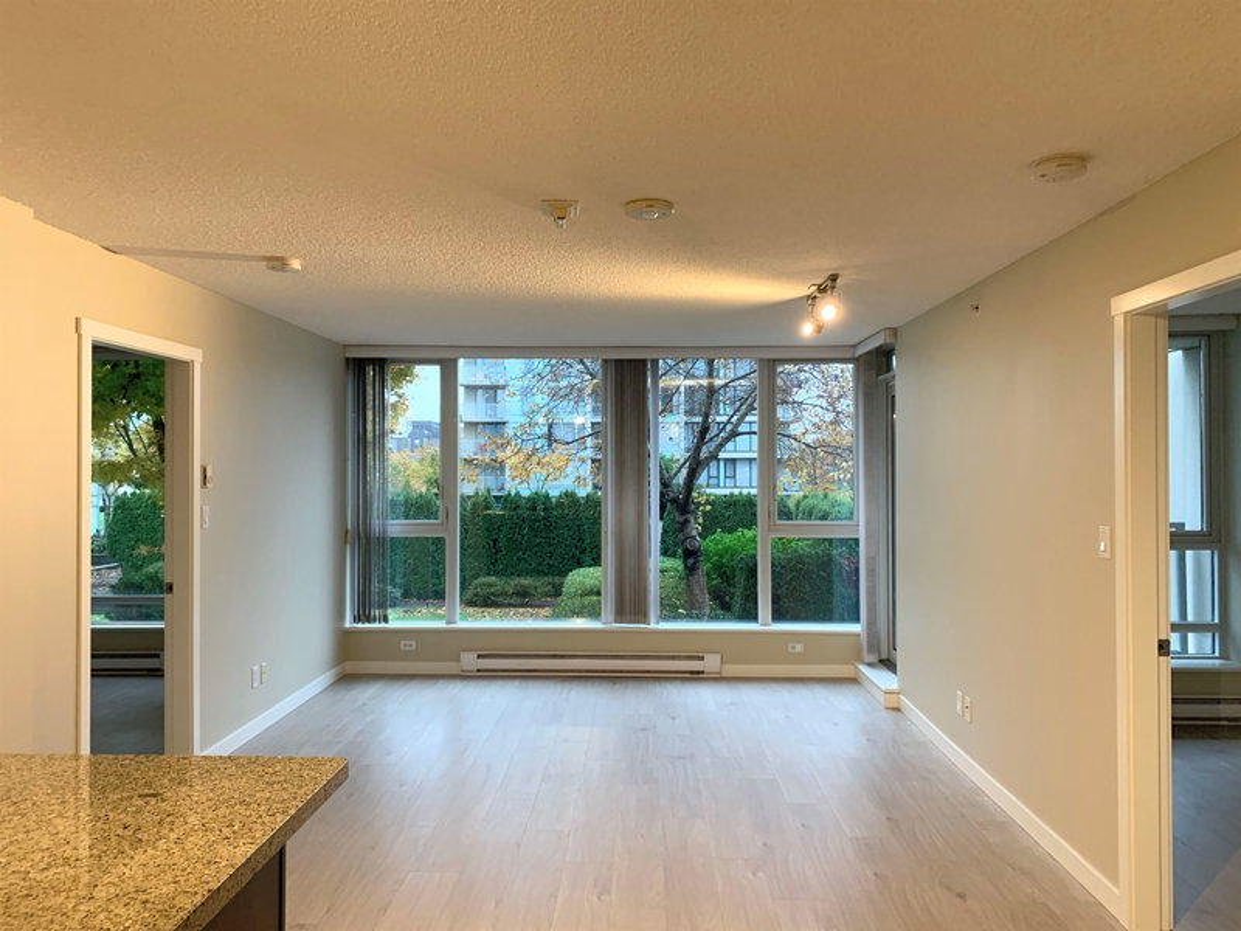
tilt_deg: +0.8
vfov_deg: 53.1
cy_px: 466
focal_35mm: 26
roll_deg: +0.3
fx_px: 932
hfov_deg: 67.3
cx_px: 620
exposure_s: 1/60
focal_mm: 4.25
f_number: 1.8
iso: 200
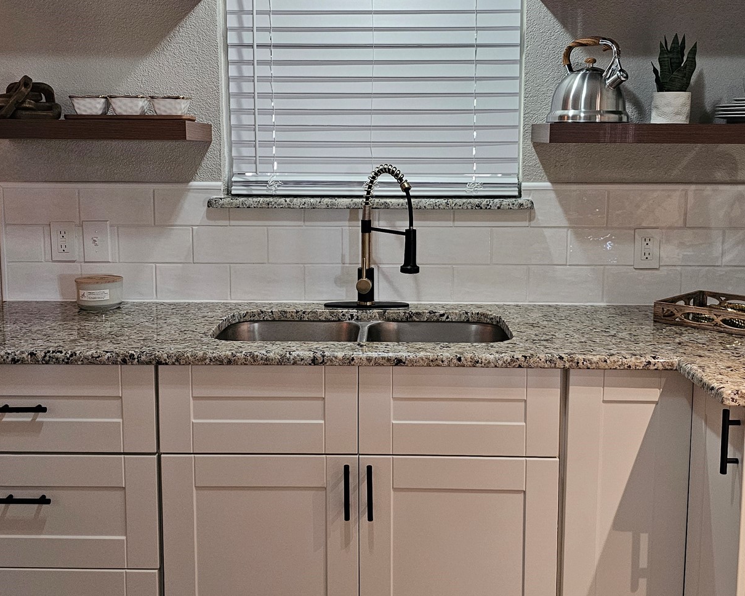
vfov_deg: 39.1
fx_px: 838
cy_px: 255
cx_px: 381
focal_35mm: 38
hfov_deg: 47.9
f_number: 1.7
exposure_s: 1/120
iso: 500
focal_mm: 6.3
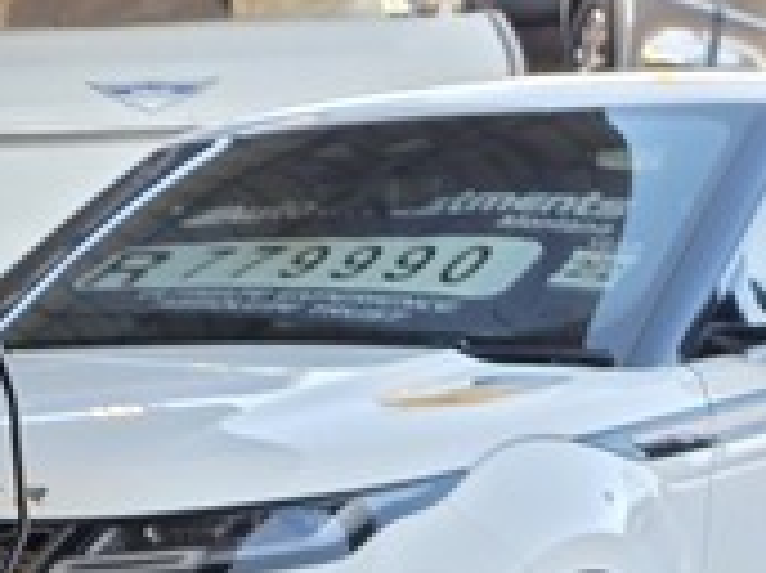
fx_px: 3052
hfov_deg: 12.4
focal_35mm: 138
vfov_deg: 8.9
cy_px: 1679
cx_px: -811
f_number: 1.7
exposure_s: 1/180
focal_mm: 6.25
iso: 64
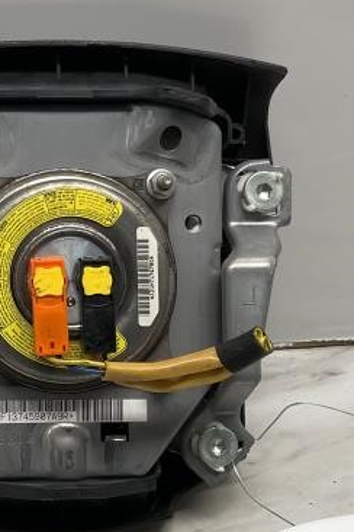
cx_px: 17
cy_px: 282
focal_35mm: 66
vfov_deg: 30.5
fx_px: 973
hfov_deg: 20.1
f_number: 1.8
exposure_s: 1/446
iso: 25
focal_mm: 3
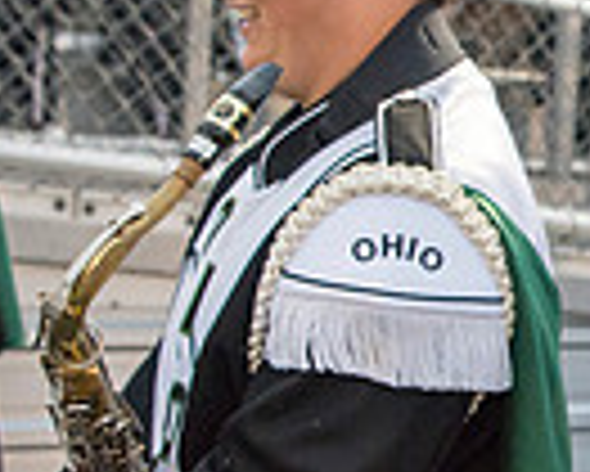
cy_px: 335
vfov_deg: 15.4
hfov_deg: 16.9
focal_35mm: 100
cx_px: 941
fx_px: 1747
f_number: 3.2
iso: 2000
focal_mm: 24
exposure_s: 1/800
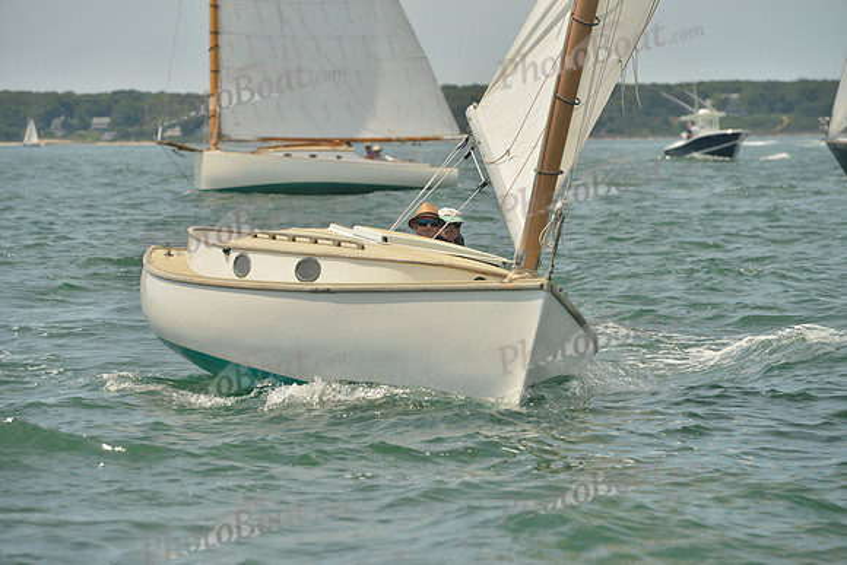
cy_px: 282
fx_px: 4118
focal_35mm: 175
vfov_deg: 7.9
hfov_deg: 11.7
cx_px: 424
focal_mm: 175
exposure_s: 1/800
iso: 400
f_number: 8
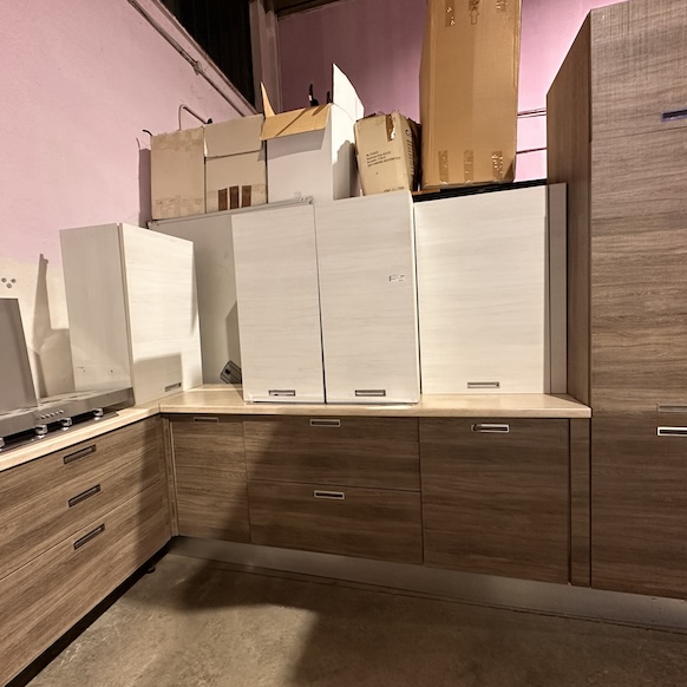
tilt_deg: -4.4
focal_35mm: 17
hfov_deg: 83.9
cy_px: 346
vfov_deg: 84.0
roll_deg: +2.7
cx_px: 331
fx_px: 382
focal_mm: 2.22
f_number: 2.2
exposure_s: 1/50
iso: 320
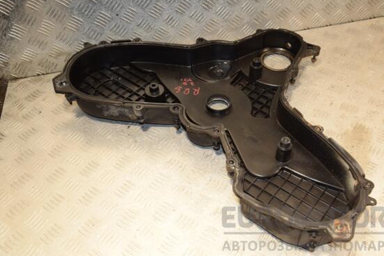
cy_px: 124
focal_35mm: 36
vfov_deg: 36.9
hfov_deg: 53.1
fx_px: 384
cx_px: 209
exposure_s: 1/200
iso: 800
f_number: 5
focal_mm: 22
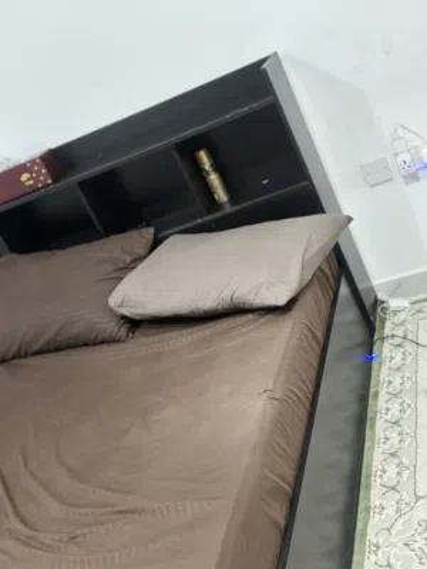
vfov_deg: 39.7
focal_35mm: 48
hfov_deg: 30.3
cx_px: 214
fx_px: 789
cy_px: 284
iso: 250
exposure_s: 1/33
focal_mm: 6.86
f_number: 1.78
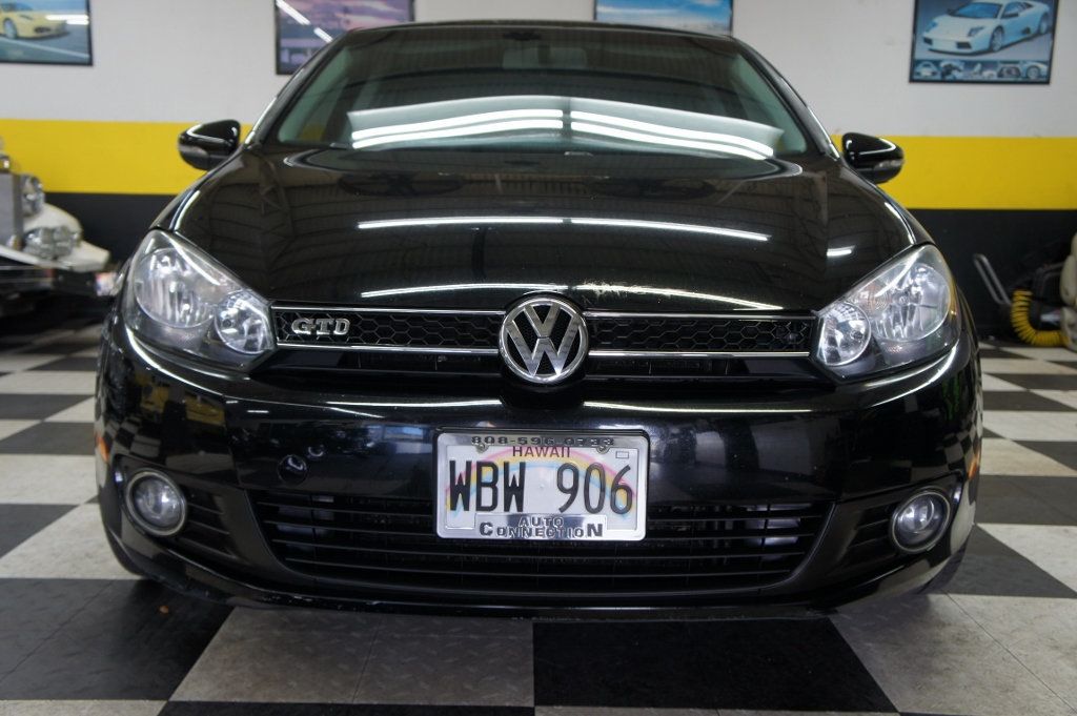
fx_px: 1076
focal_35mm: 36
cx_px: 538
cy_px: 358
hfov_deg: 53.2
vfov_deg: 36.8
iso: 250
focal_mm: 24
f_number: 4
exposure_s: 1/40
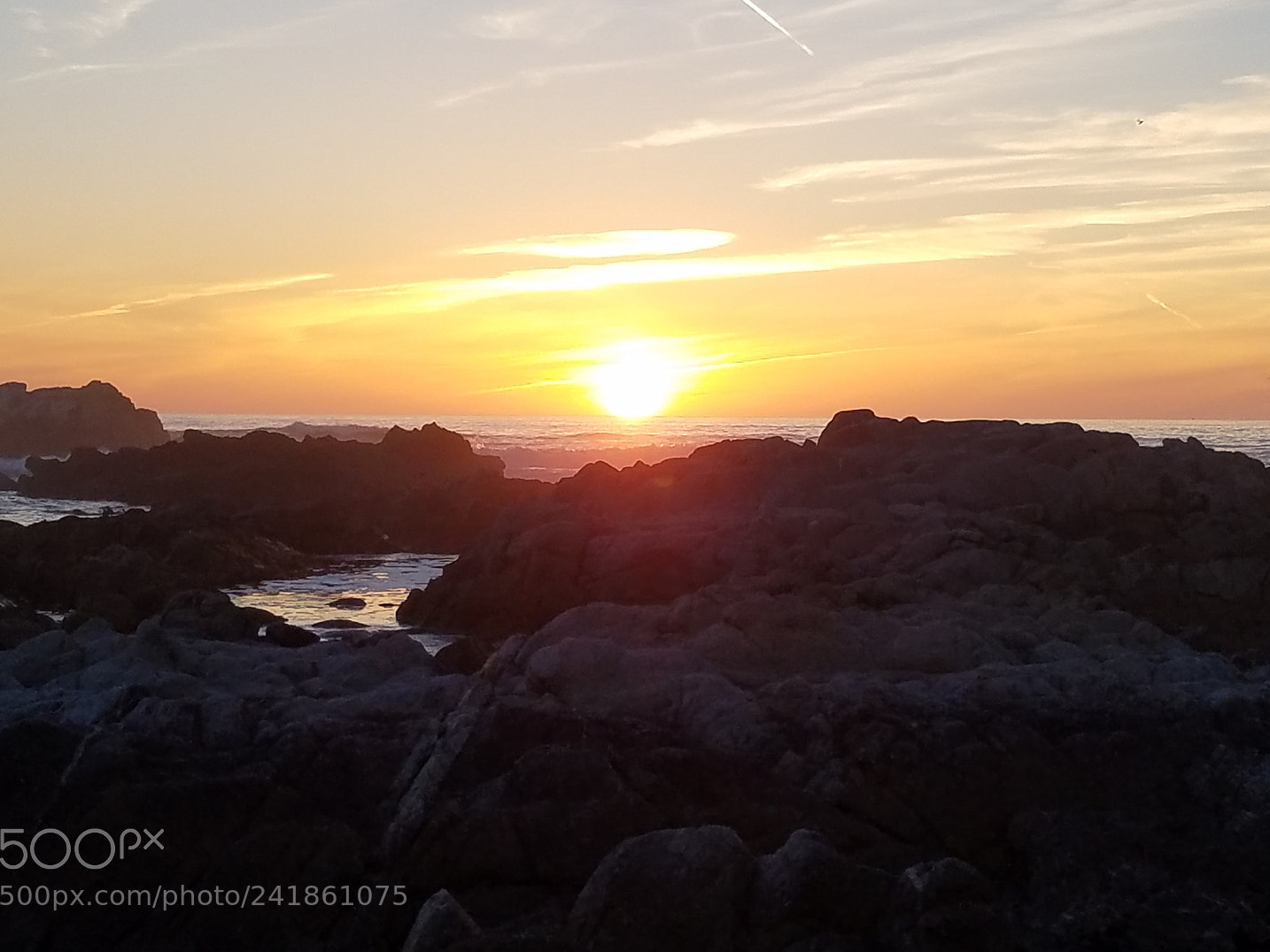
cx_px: 653
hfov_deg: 61.6
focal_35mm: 29
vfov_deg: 48.2
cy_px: 434
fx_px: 1064
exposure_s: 1/756
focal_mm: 4.2
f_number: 1.7
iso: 50
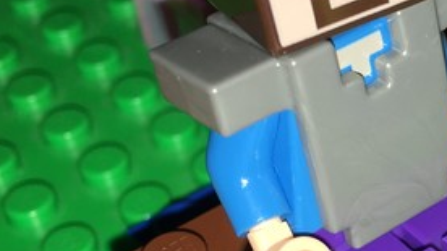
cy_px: 117
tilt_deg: -42.0
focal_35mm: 103
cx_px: 546
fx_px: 1220
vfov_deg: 11.7
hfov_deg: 19.5
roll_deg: +1.1
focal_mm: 4.15
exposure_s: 1/171
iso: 25
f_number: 2.2
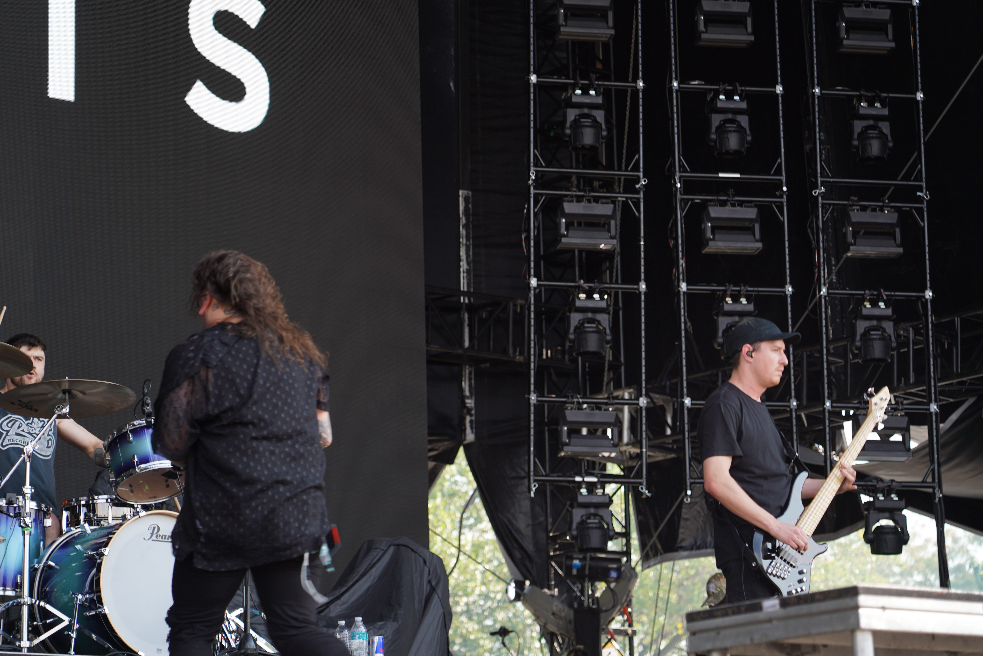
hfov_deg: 19.5
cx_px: 492
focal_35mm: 105
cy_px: 328
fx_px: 2867
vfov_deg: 13.0
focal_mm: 105
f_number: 4.5
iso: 100
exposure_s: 1/160
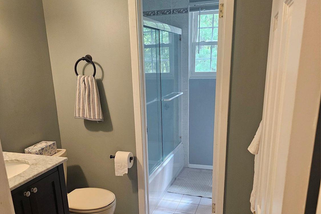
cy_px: 152
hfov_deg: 58.7
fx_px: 285
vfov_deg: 40.3
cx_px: 160
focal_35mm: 32
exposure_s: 1/120
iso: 800
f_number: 1.7
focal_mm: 6.3
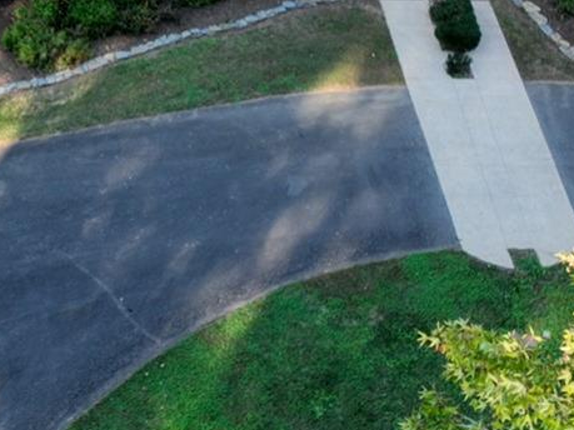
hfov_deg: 17.3
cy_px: 58
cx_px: -173
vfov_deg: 13.7
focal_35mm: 107
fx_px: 1774
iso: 300
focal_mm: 12.29
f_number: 2.8
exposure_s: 1/400
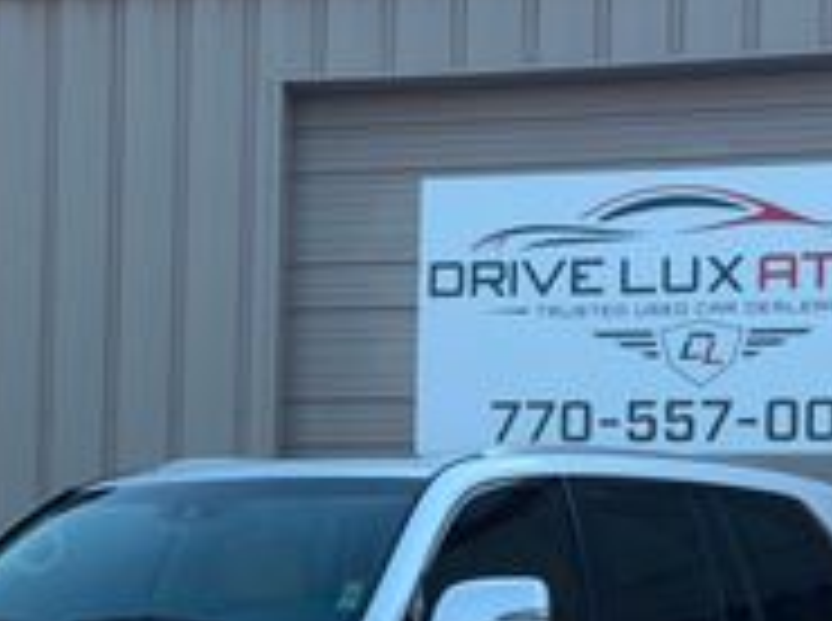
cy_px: 580
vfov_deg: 14.0
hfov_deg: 18.8
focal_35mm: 104
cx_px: 189
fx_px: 2495
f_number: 1.78
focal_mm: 6.76
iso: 64
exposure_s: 1/1678
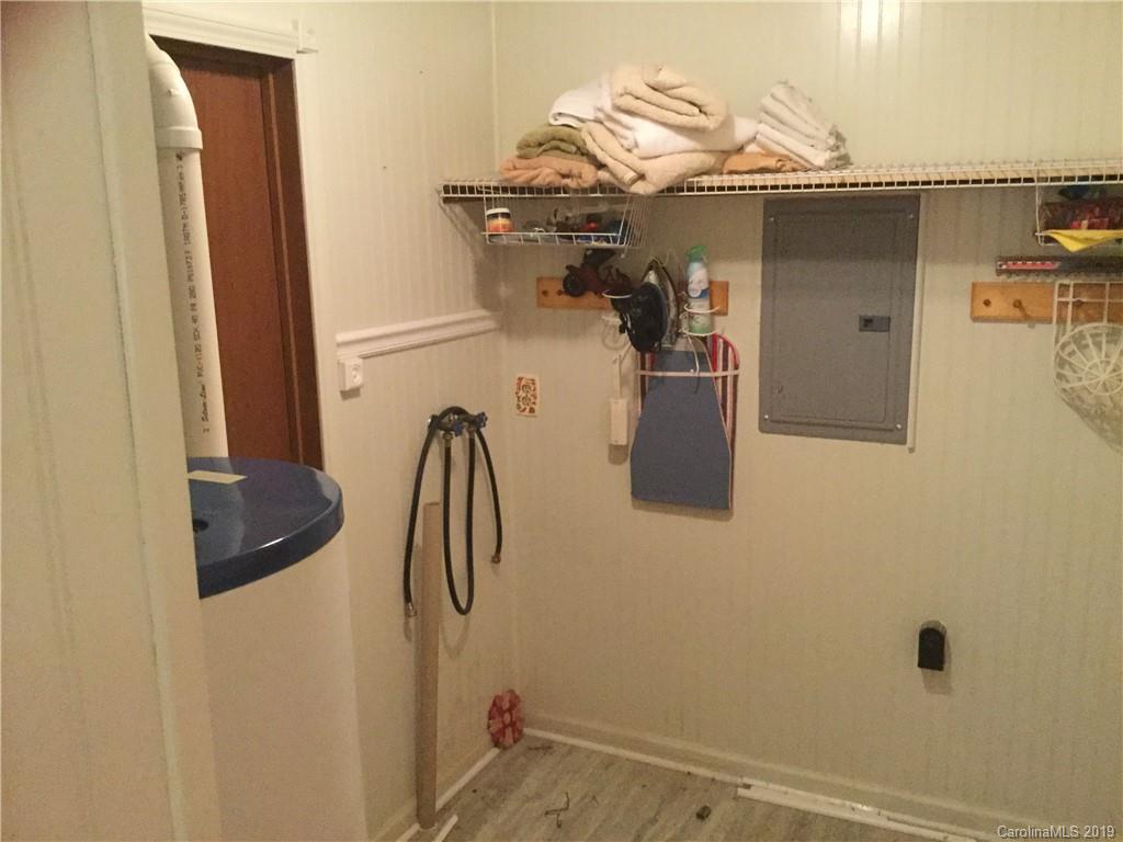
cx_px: 562
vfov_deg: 45.4
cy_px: 421
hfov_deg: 58.4
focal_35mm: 31
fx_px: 1006
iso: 320
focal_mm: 3.3
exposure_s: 1/15
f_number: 2.4
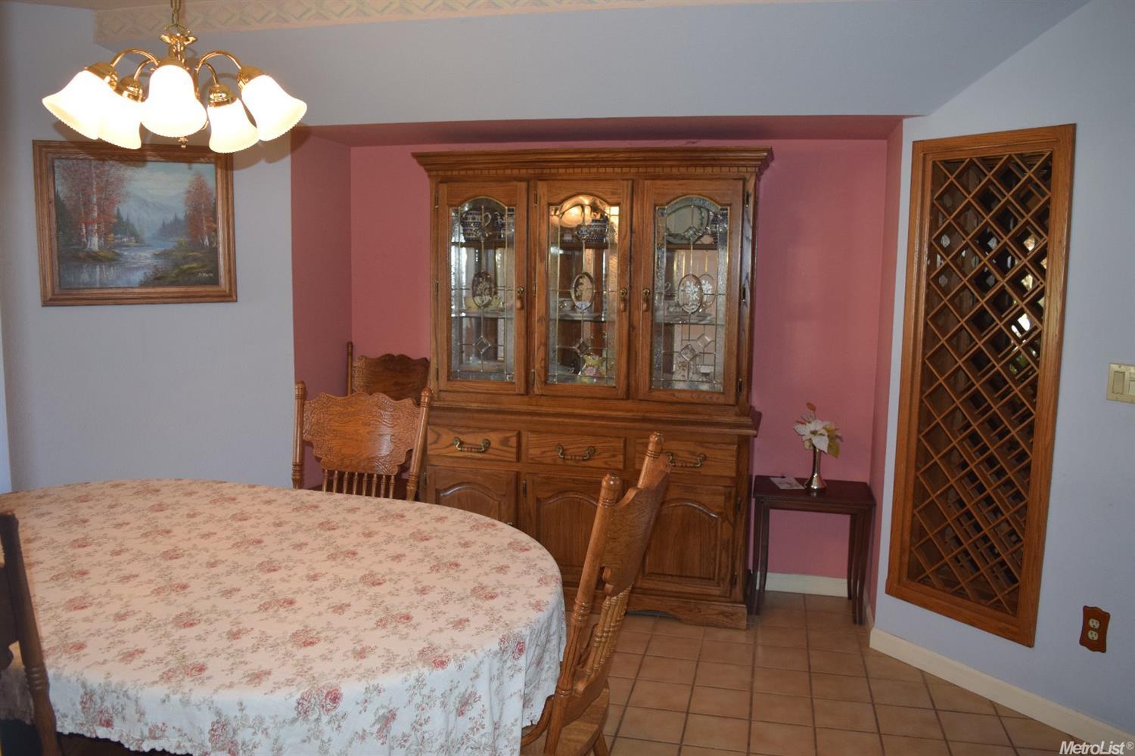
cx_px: 568
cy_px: 378
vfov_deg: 47.9
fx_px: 851
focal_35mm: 27
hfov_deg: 67.4
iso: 800
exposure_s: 1/80
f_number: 4.5
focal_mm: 18
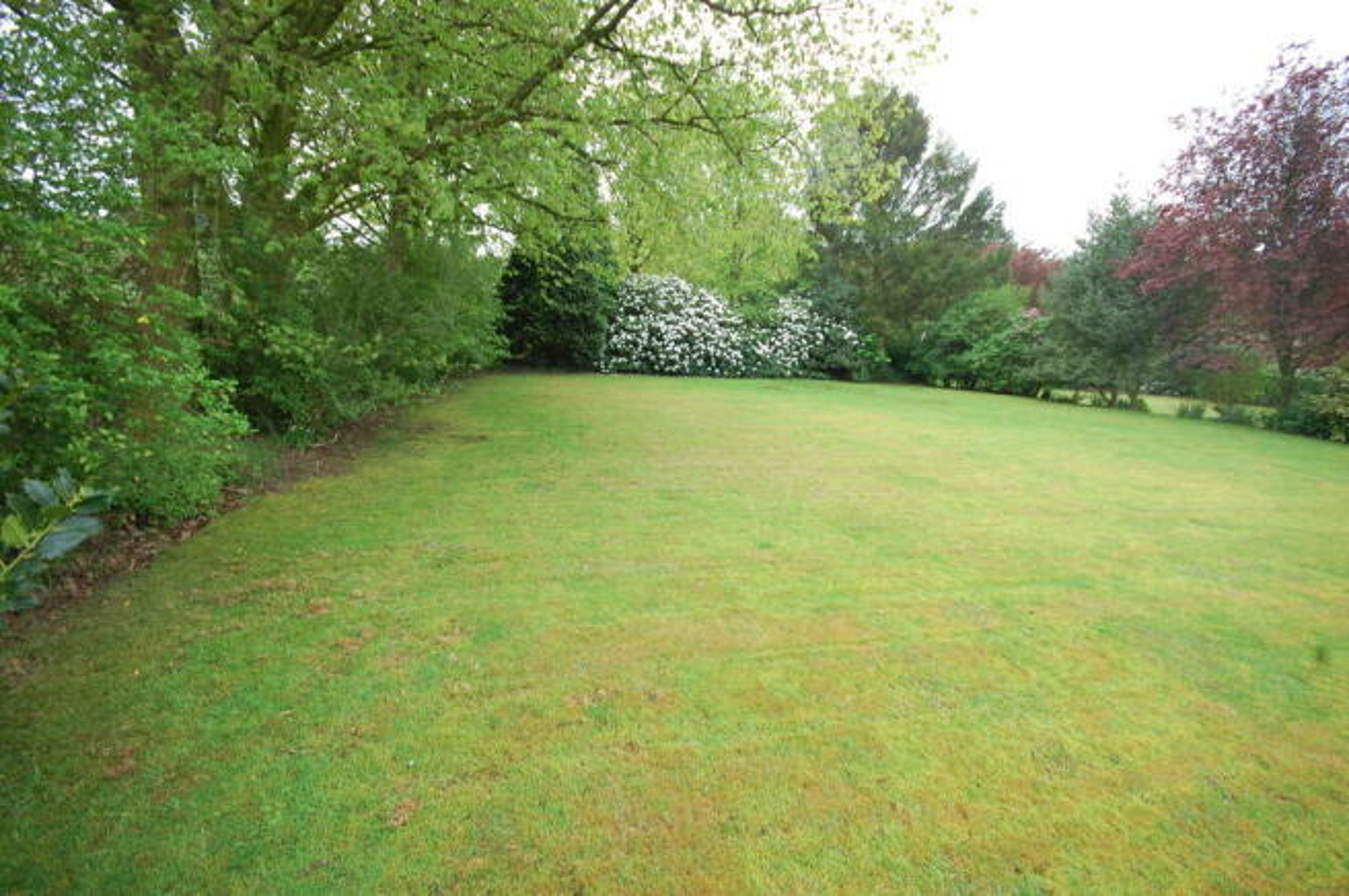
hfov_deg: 100.4
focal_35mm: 15
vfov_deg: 77.2
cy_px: 448
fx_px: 562
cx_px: 674
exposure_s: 1/25
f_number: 7.1
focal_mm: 10
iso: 400
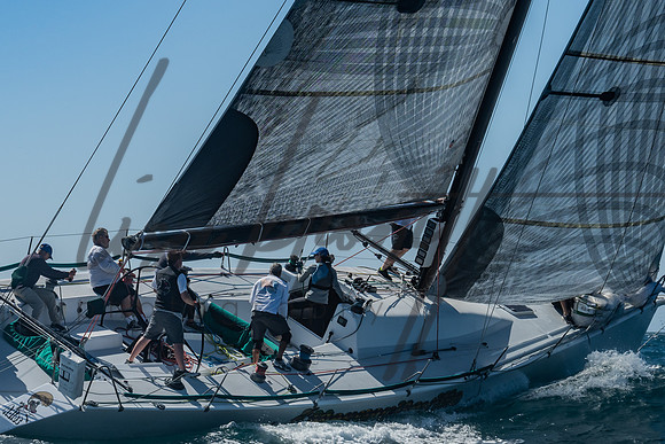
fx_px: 2877
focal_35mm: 156
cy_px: 251
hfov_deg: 13.2
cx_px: 201
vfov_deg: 8.8
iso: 160
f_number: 6.3
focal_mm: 81
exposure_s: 1/1250
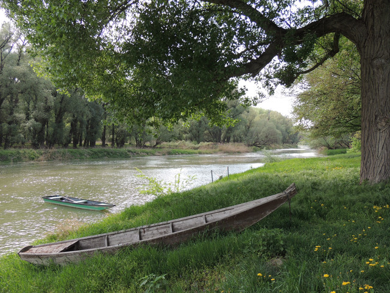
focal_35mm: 33
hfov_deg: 55.4
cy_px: 146
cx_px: 195
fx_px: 372
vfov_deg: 42.9
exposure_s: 1/250
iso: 100
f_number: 3.2
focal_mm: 5.8
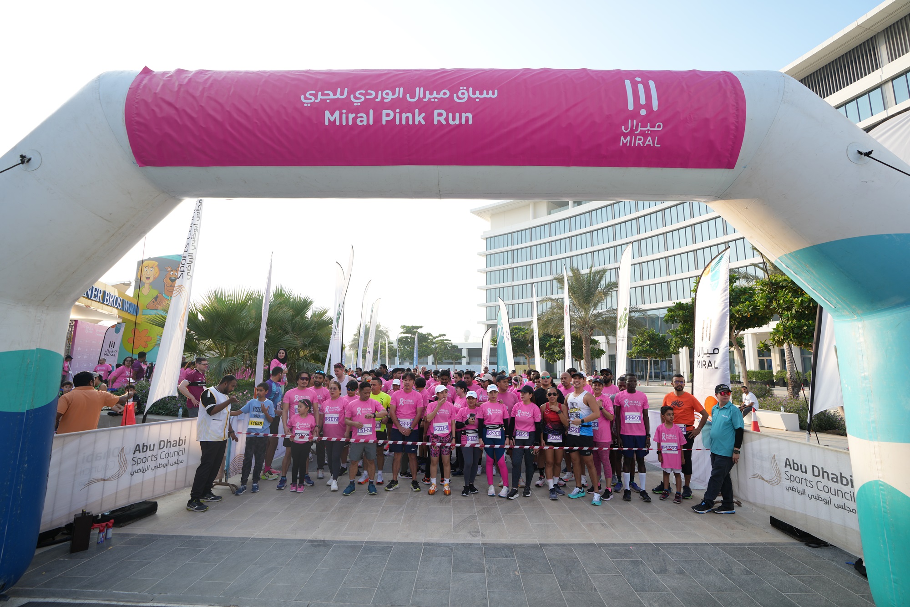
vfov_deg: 73.7
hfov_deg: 96.7
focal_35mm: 16
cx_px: 455
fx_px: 404
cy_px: 304
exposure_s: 1/200
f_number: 4
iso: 100
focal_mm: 16
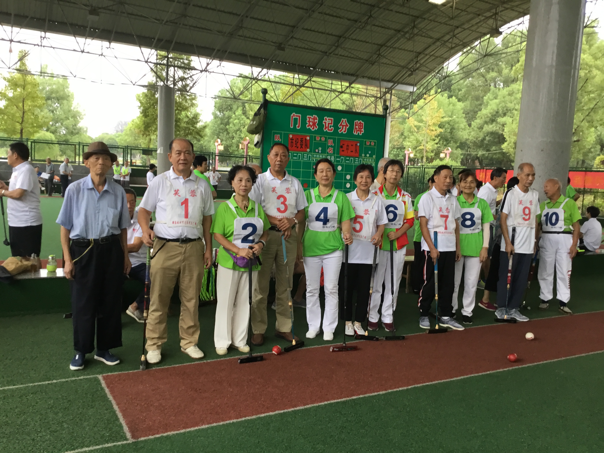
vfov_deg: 45.4
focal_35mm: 31
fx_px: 541
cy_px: 226
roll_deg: -3.6
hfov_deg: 58.4
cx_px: 302
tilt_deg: -2.4
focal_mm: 3.3
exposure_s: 1/33
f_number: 2.4
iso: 32
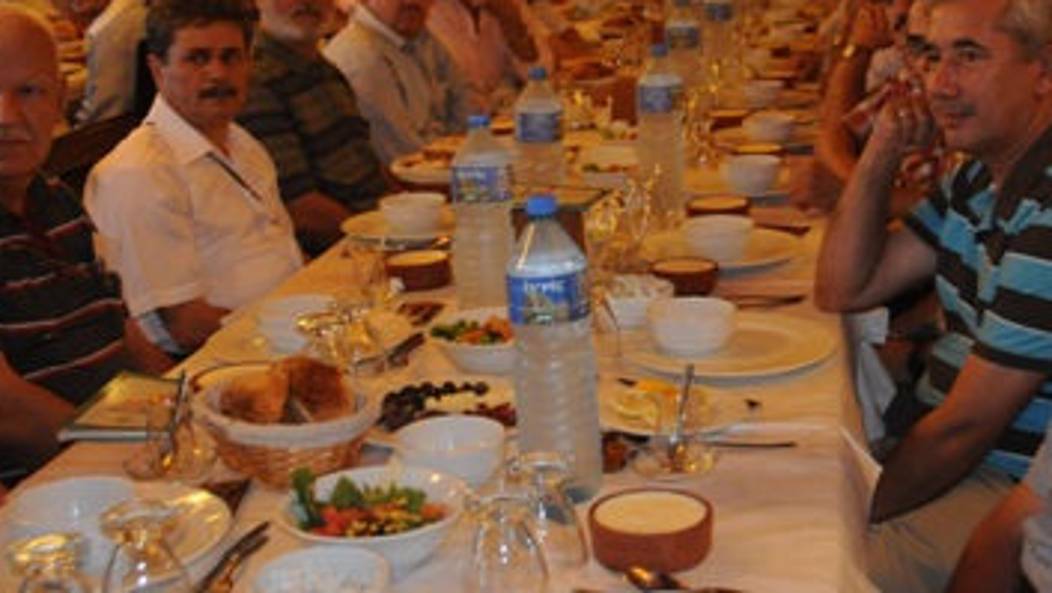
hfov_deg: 36.1
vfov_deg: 20.8
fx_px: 1609
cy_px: 177
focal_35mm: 58
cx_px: 599
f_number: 4
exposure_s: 1/10
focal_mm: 29
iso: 1000
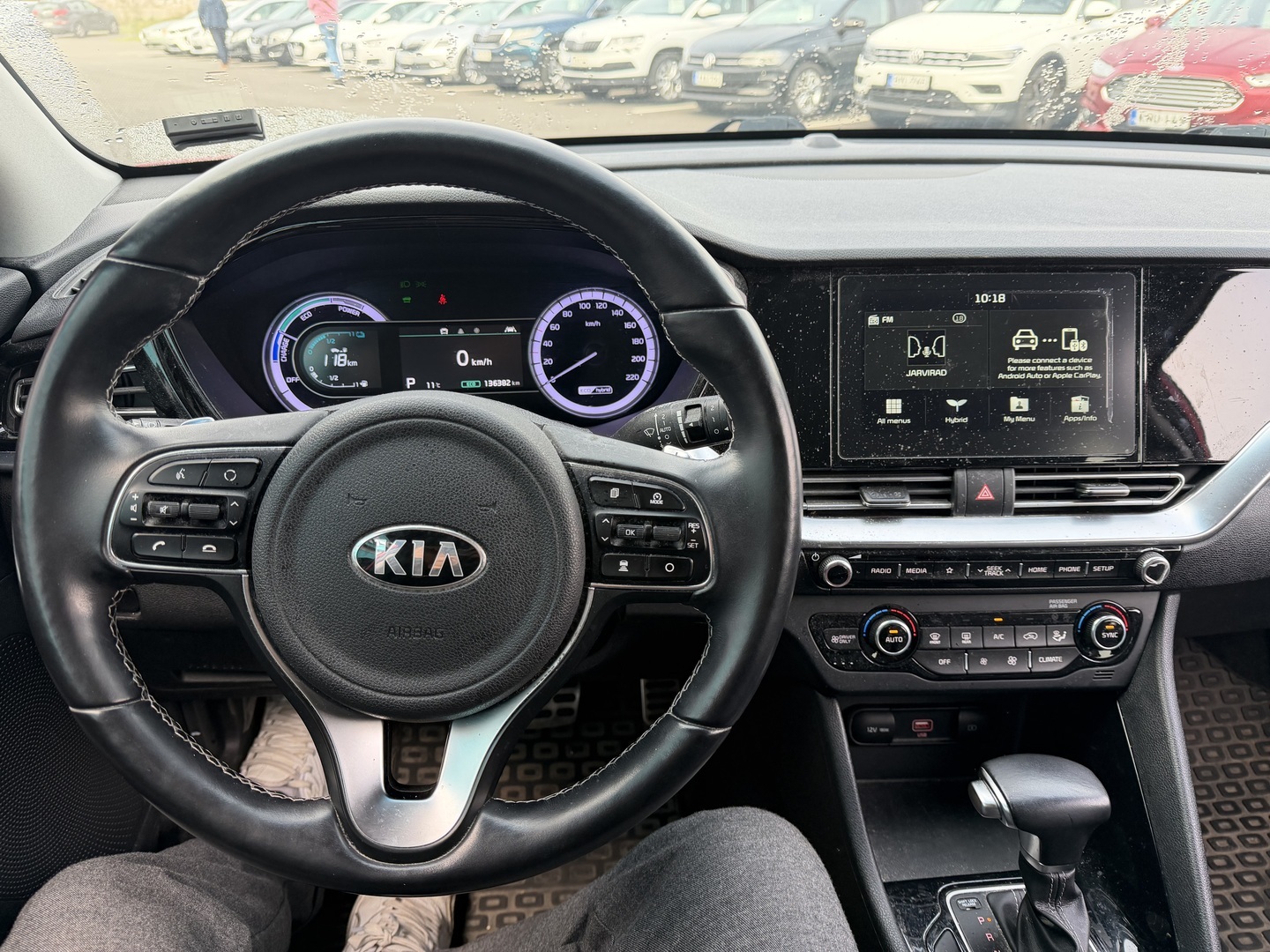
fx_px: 881
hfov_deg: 71.6
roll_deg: +1.4
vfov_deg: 56.8
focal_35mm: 24
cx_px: 635
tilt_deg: -28.6
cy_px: 476
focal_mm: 6.76
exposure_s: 1/145
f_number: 1.78
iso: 200
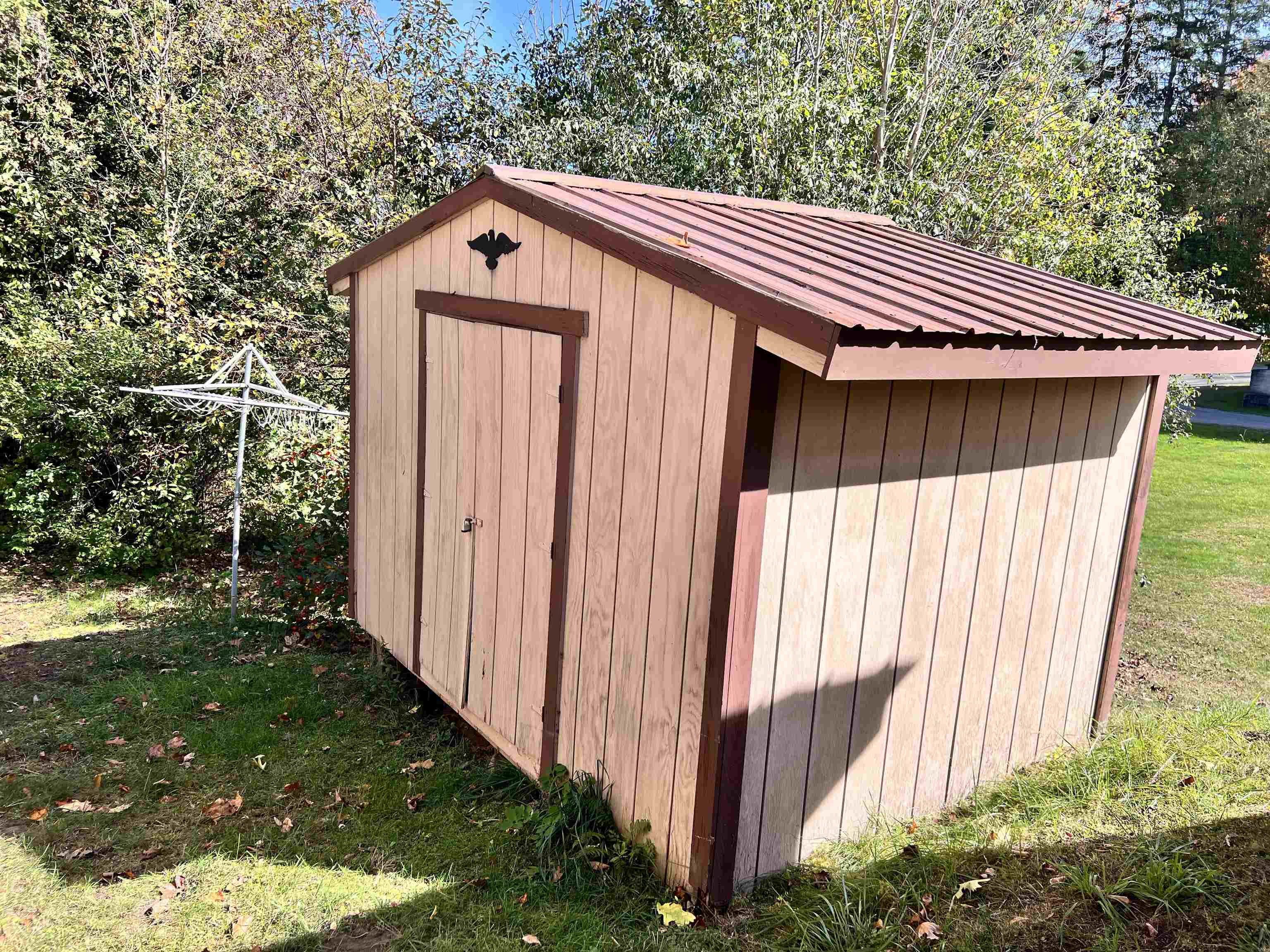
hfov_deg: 67.3
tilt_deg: -10.1
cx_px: 635
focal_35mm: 26
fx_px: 954
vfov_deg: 53.1
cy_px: 476
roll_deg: -2.0
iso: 50
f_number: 1.5
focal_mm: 5.7
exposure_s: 1/1311
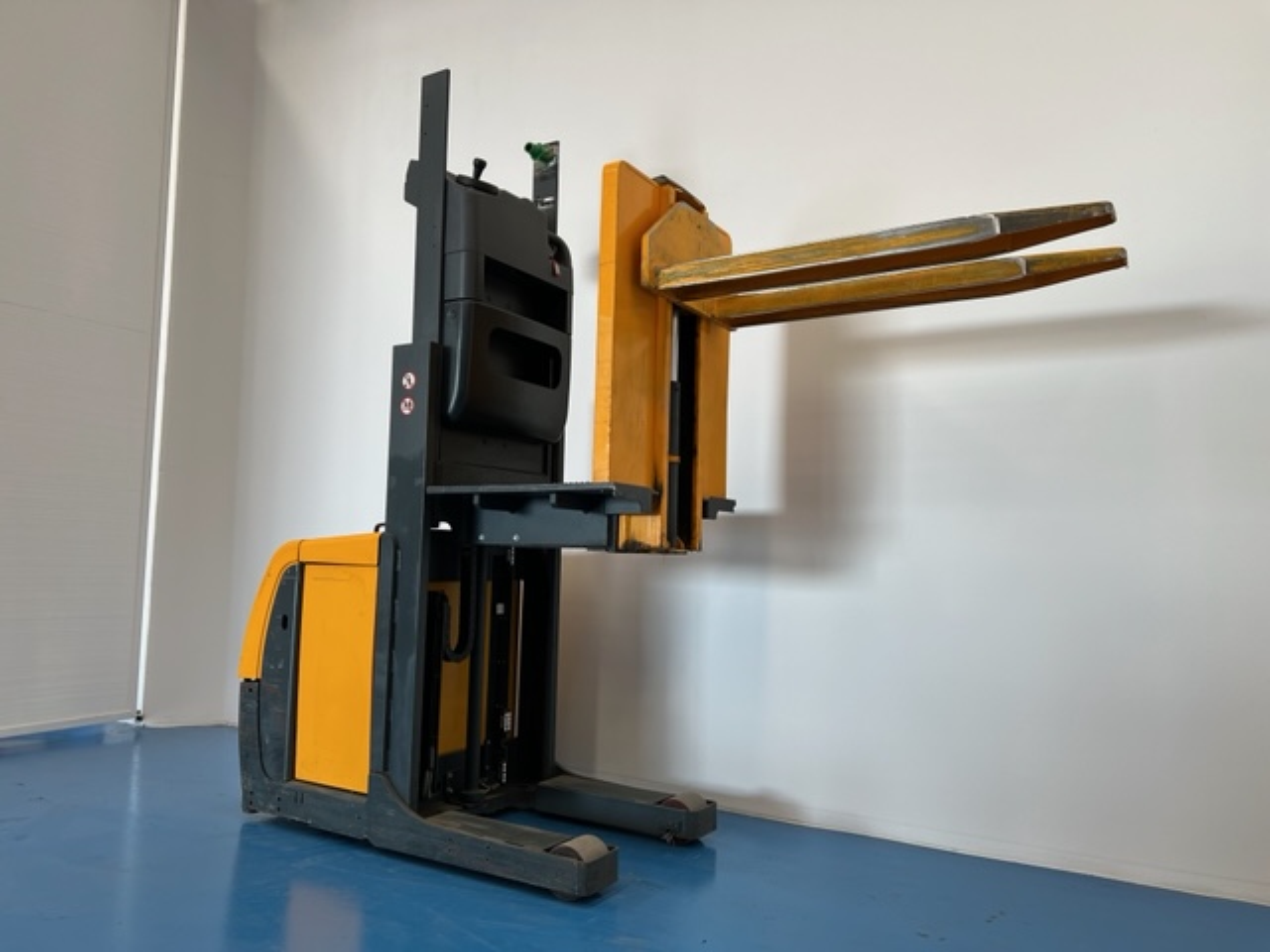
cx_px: 635
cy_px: 476
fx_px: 954
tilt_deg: +3.2
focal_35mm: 26
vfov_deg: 53.1
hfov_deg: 67.3
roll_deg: -1.2
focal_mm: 5.7
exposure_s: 1/121
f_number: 1.5
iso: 64
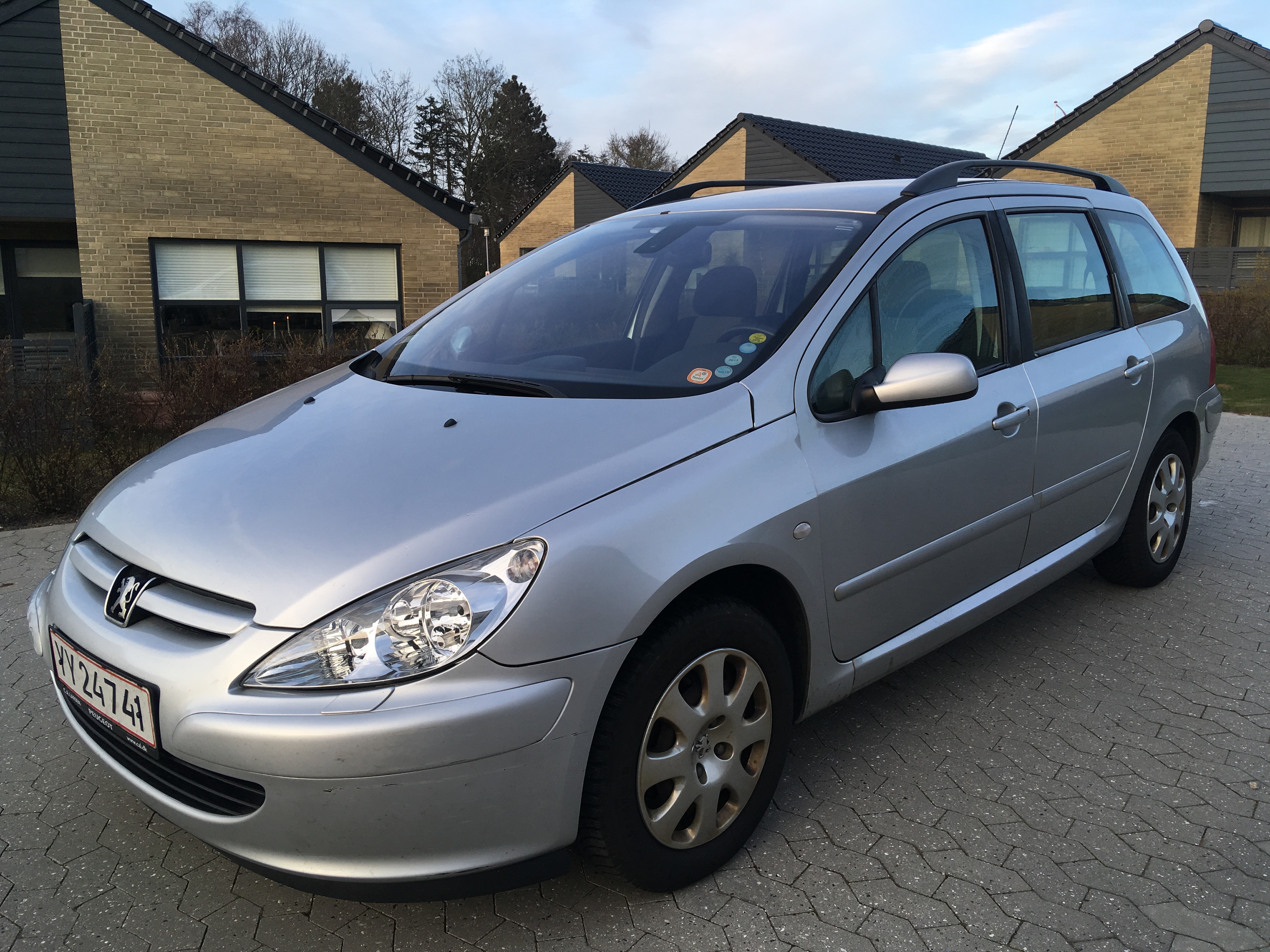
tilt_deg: -11.0
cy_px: 476
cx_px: 635
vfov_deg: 48.2
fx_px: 1064
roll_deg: -0.1
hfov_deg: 61.7
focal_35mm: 29
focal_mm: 4.15
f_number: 2.2
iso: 25
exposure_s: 1/187
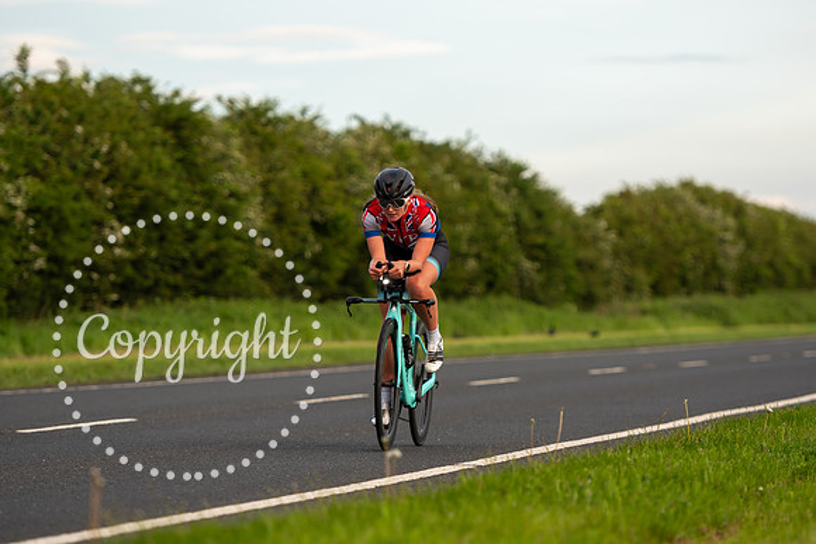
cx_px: 436
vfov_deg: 6.1
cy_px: 268
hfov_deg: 9.1
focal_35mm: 225
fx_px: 5109
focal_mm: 155
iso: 100
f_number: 3.2
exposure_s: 1/640
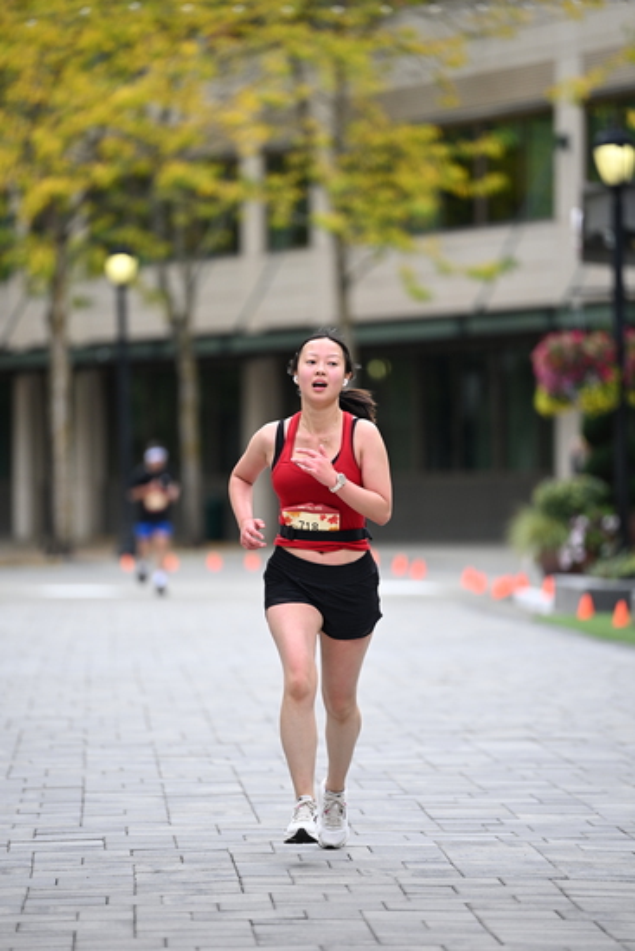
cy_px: 476
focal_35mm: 200
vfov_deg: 10.3
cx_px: 318
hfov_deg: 6.9
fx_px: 5288
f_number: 2.8
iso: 640
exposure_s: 1/2500
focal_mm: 200
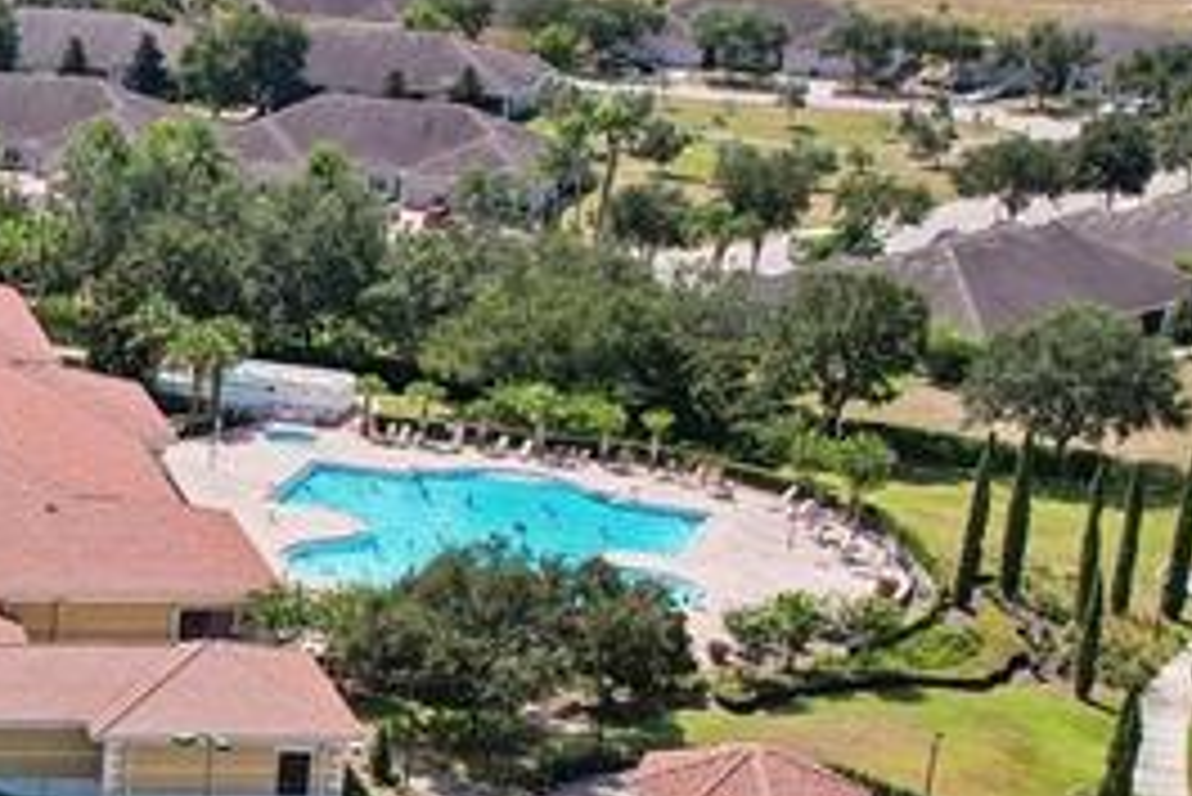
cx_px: -553
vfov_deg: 16.0
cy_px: 648
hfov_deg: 20.7
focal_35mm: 85
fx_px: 2816
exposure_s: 1/3000
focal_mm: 8.4
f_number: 2.8
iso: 140
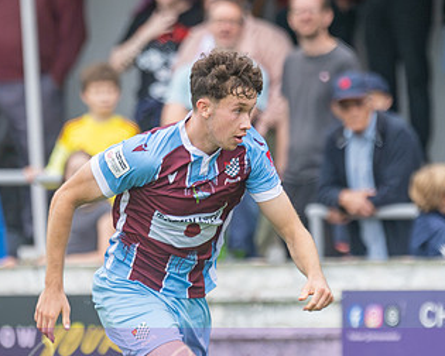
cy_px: 206
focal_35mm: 1305
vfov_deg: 1.2
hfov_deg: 1.5
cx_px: 276
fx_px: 17187
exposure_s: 1/1250
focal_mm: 240
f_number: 2.8
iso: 560
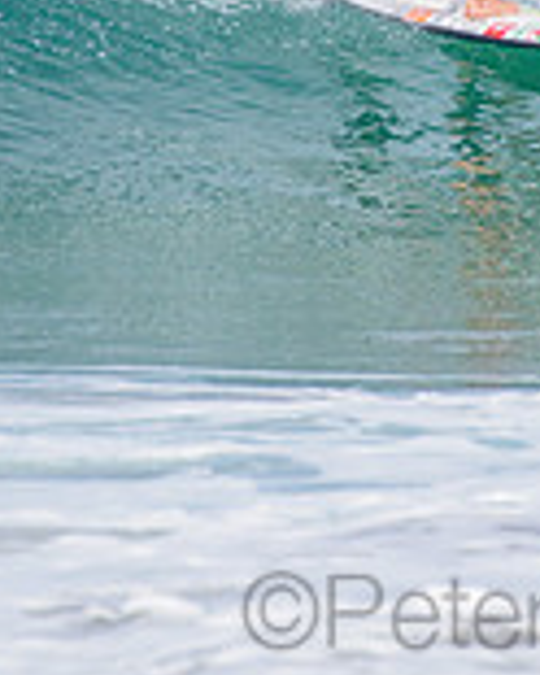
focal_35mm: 1762
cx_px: 579
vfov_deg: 1.1
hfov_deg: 0.9
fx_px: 35200
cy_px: -111
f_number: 5.6
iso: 250
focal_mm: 500
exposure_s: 1/2000
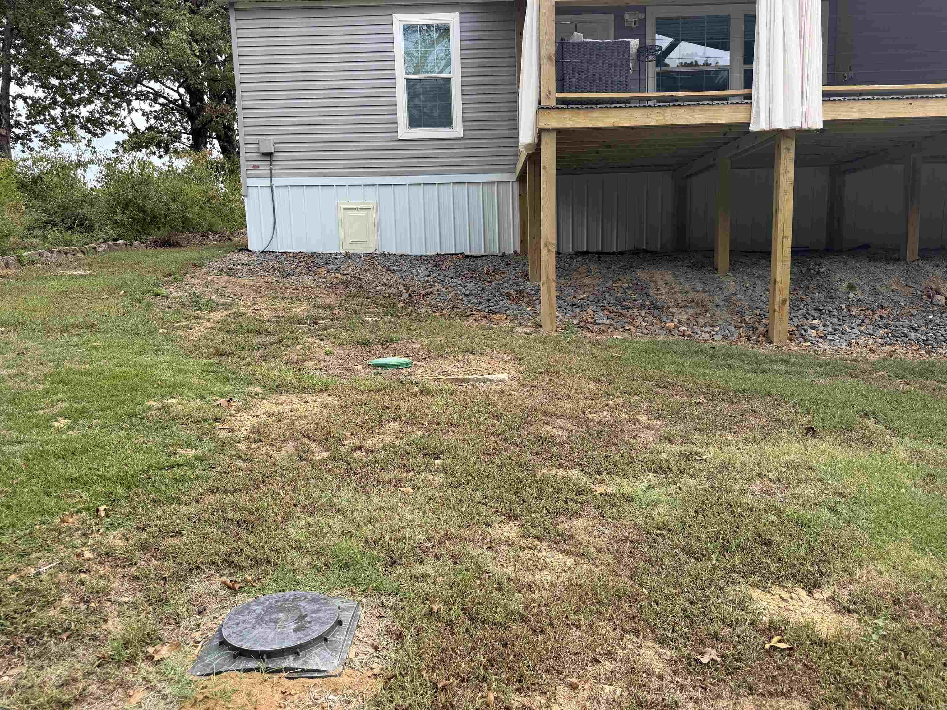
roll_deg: +2.0
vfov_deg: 56.8
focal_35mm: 24
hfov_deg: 71.6
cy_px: 355
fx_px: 657
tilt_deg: -7.9
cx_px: 474
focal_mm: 6.76
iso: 80
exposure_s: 1/1230
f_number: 1.78
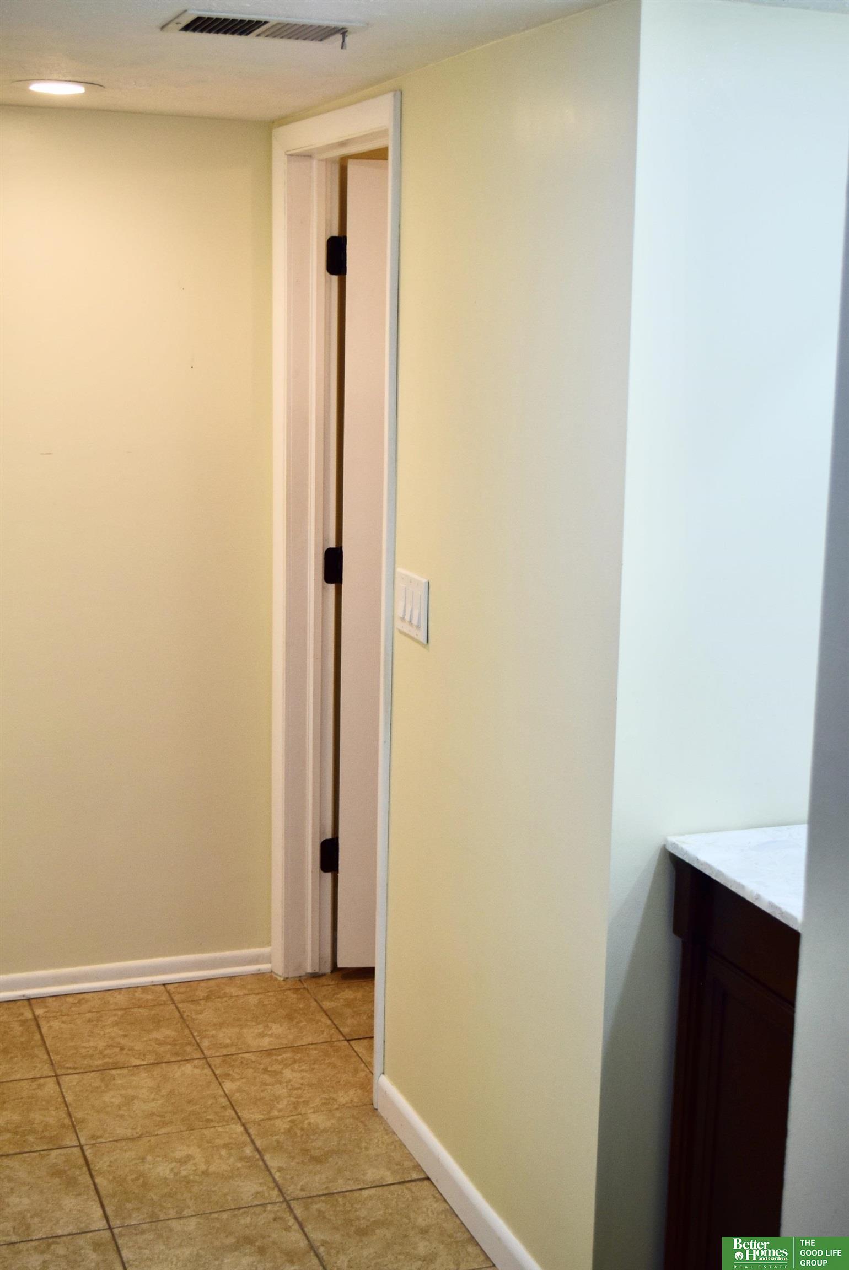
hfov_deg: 28.1
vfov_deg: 41.1
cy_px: 635
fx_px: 1695
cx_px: 424
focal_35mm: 48
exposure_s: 1/80
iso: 400
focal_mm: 32
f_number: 4.5
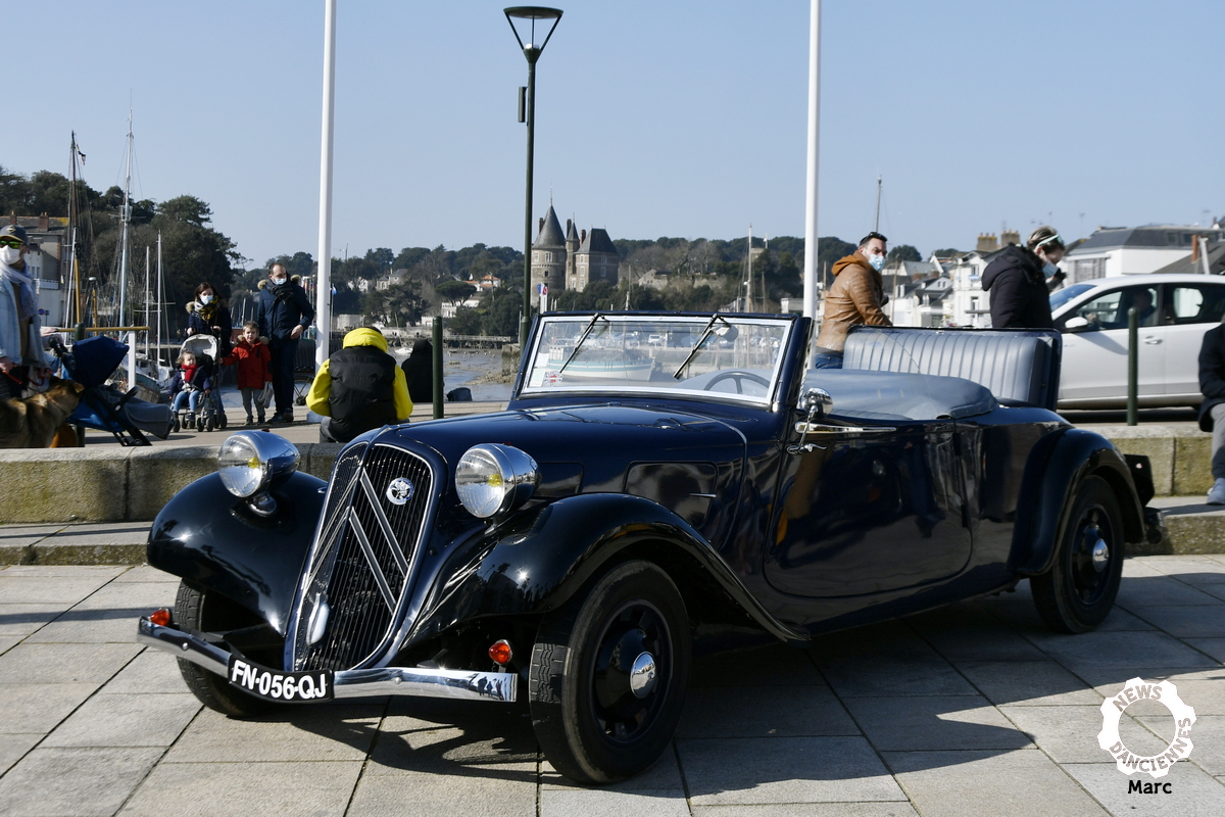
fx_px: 1531
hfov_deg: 43.6
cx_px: 612
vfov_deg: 29.9
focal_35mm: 45
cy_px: 408
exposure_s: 1/1250
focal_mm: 30
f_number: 6.3
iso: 100
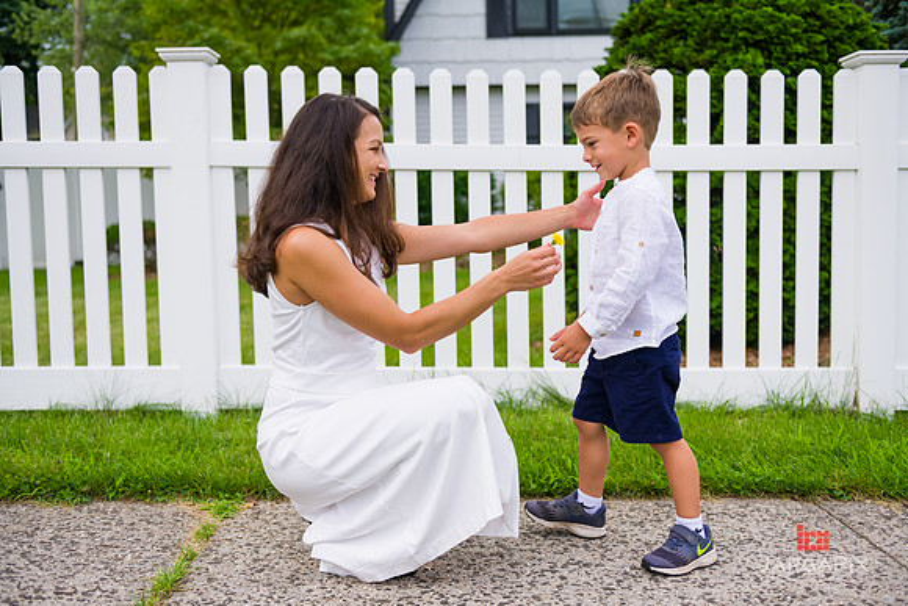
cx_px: 454
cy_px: 303
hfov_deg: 48.4
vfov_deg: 33.4
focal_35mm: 40
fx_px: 1009
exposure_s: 1/4000
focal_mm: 40
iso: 400
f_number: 3.2
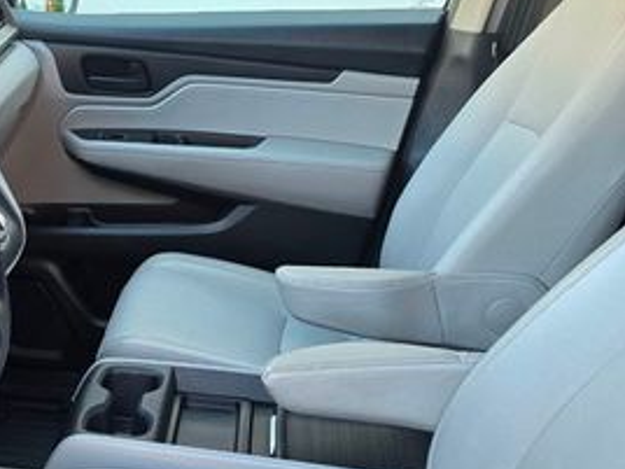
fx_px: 993
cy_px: 534
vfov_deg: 24.5
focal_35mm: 55
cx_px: 68
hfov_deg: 33.2
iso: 200
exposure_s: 1/120
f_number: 1.7
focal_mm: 6.3
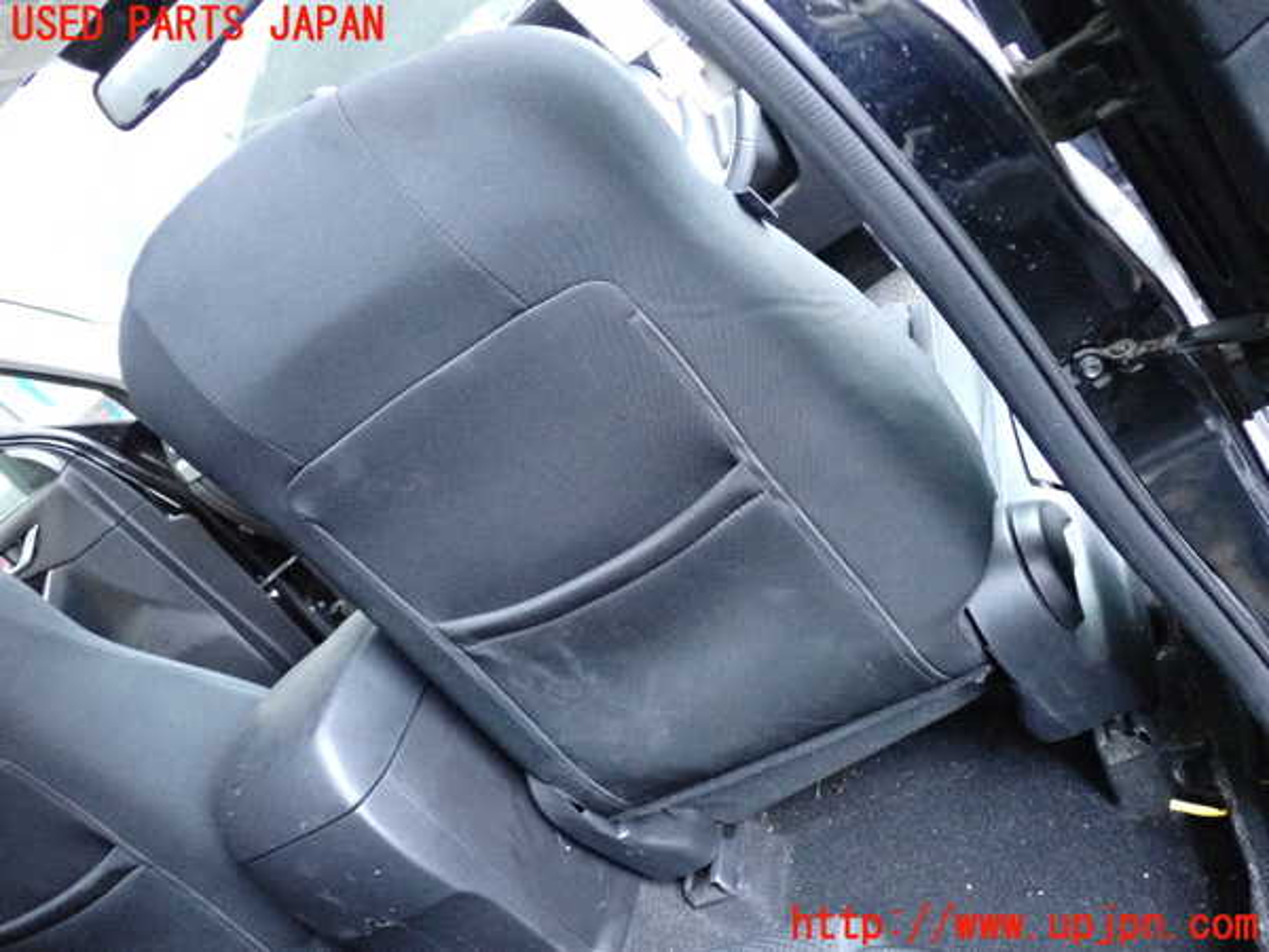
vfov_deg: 44.2
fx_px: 1173
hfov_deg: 56.8
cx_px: 634
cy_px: 476
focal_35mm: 32
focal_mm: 5.79
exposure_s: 1/125
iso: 3200
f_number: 2.4
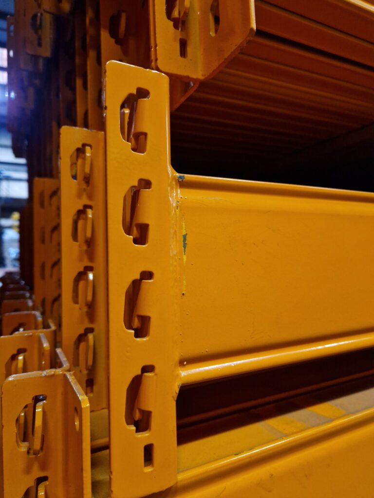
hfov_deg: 58.9
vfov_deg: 73.9
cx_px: 187
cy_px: 249
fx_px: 331
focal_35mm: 23
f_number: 1.8
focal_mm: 5.4
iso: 500
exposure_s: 1/25
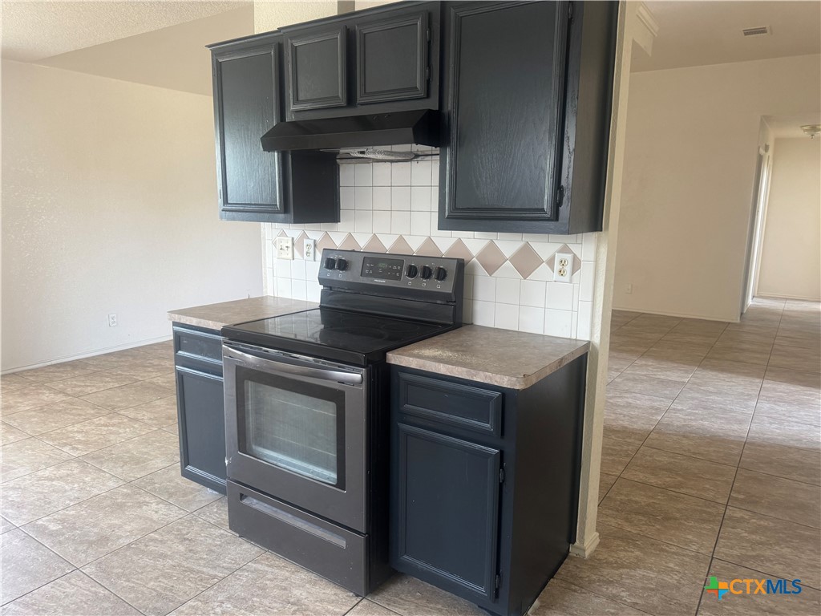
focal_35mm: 24
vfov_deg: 56.8
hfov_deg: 71.6
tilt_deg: -10.3
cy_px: 308
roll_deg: +0.4
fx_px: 569
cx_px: 410
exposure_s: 1/60
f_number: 1.78
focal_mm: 6.76
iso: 200
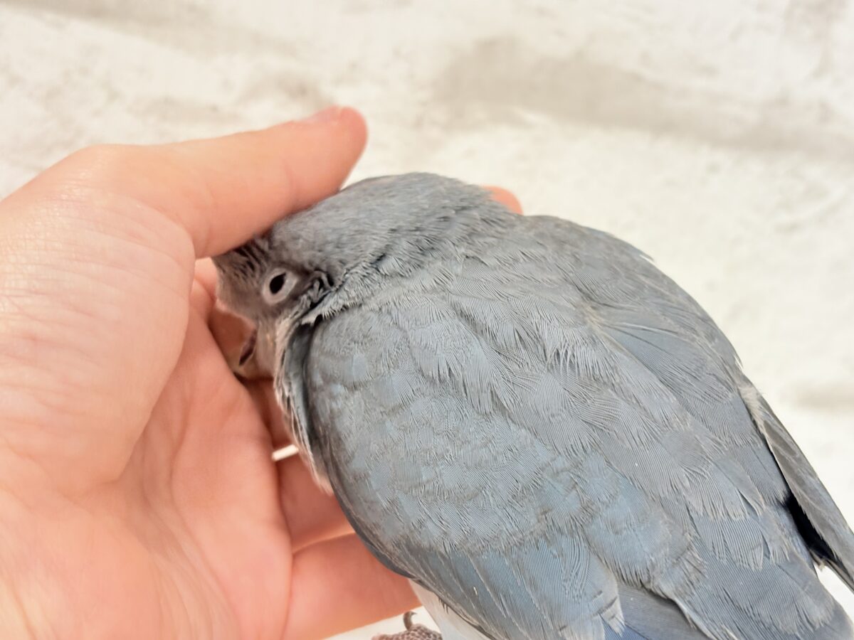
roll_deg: -9.5
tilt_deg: -7.7
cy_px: 320
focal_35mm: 52
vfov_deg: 28.0
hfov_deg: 36.8
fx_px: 1283
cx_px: 427
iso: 100
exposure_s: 1/50
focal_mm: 5.96
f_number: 1.6
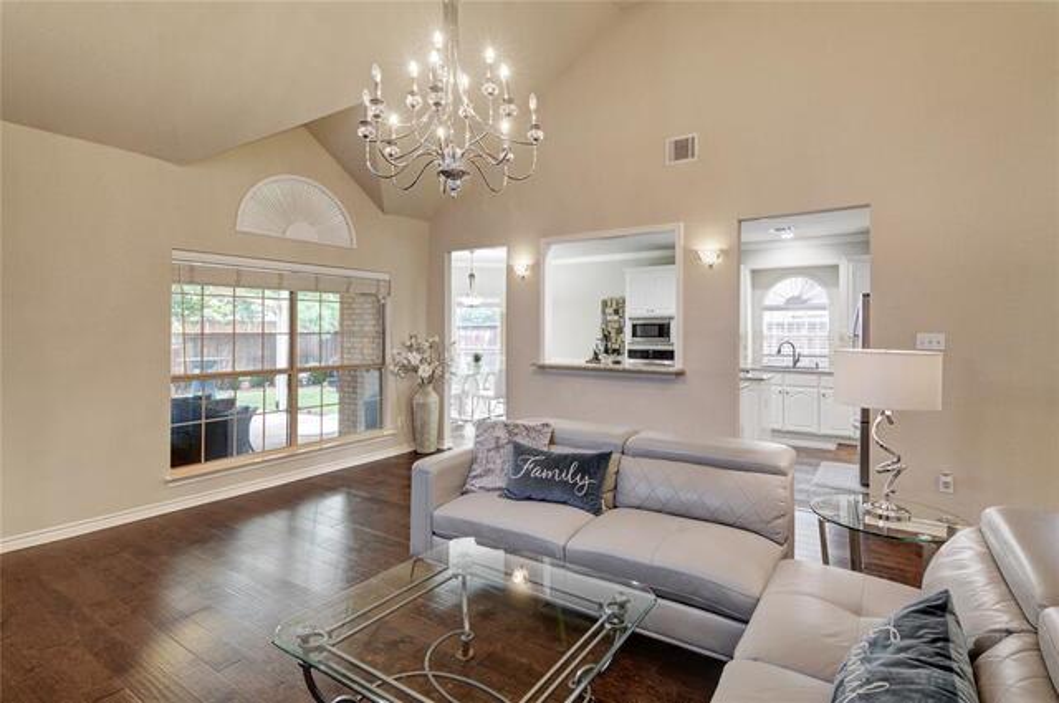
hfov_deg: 95.1
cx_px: 530
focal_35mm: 16
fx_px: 485
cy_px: 352
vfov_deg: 71.9
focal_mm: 11
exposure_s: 1/5
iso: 400
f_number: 8
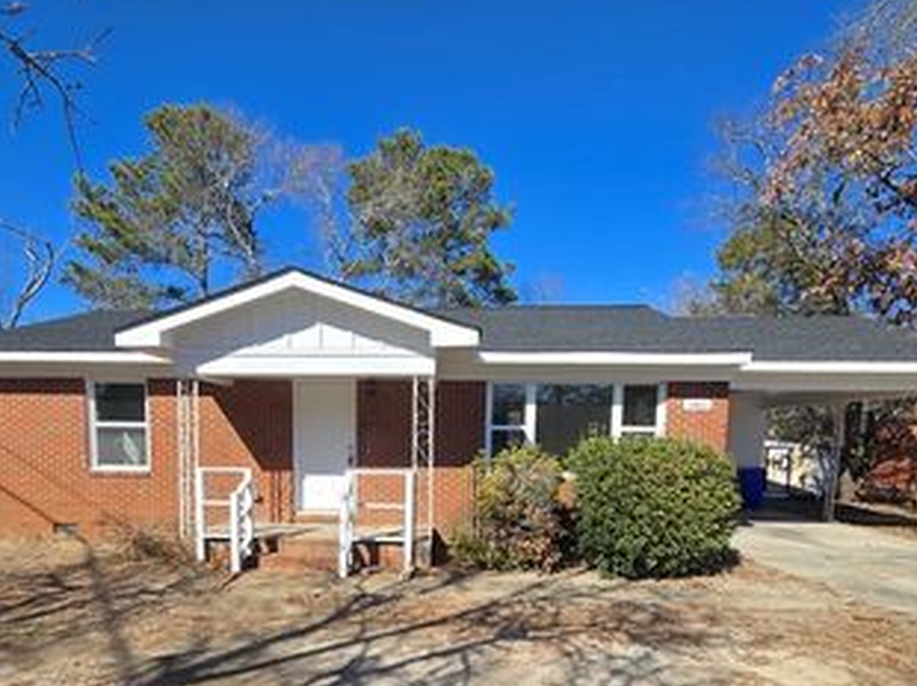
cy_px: 510
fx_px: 556
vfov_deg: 60.1
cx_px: 405
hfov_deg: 78.7
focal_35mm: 21
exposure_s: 1/1946
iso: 50
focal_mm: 2.2
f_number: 2.2
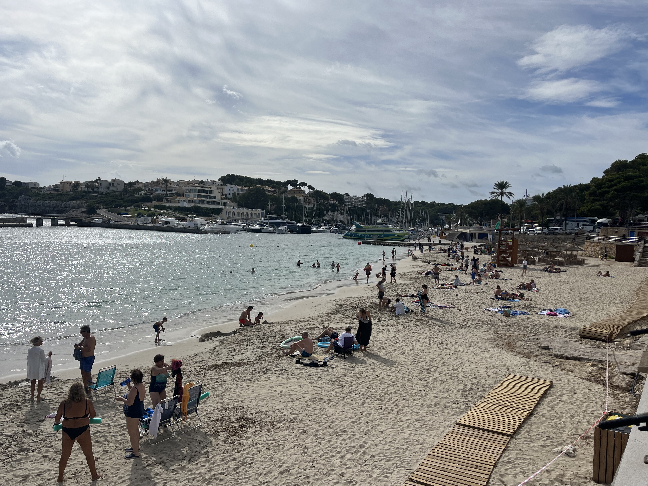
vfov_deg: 51.3
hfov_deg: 65.3
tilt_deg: -3.9
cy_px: 248
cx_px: 322
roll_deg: -2.4
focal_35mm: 27
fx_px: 505
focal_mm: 5.1
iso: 50
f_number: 1.6
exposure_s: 1/10870
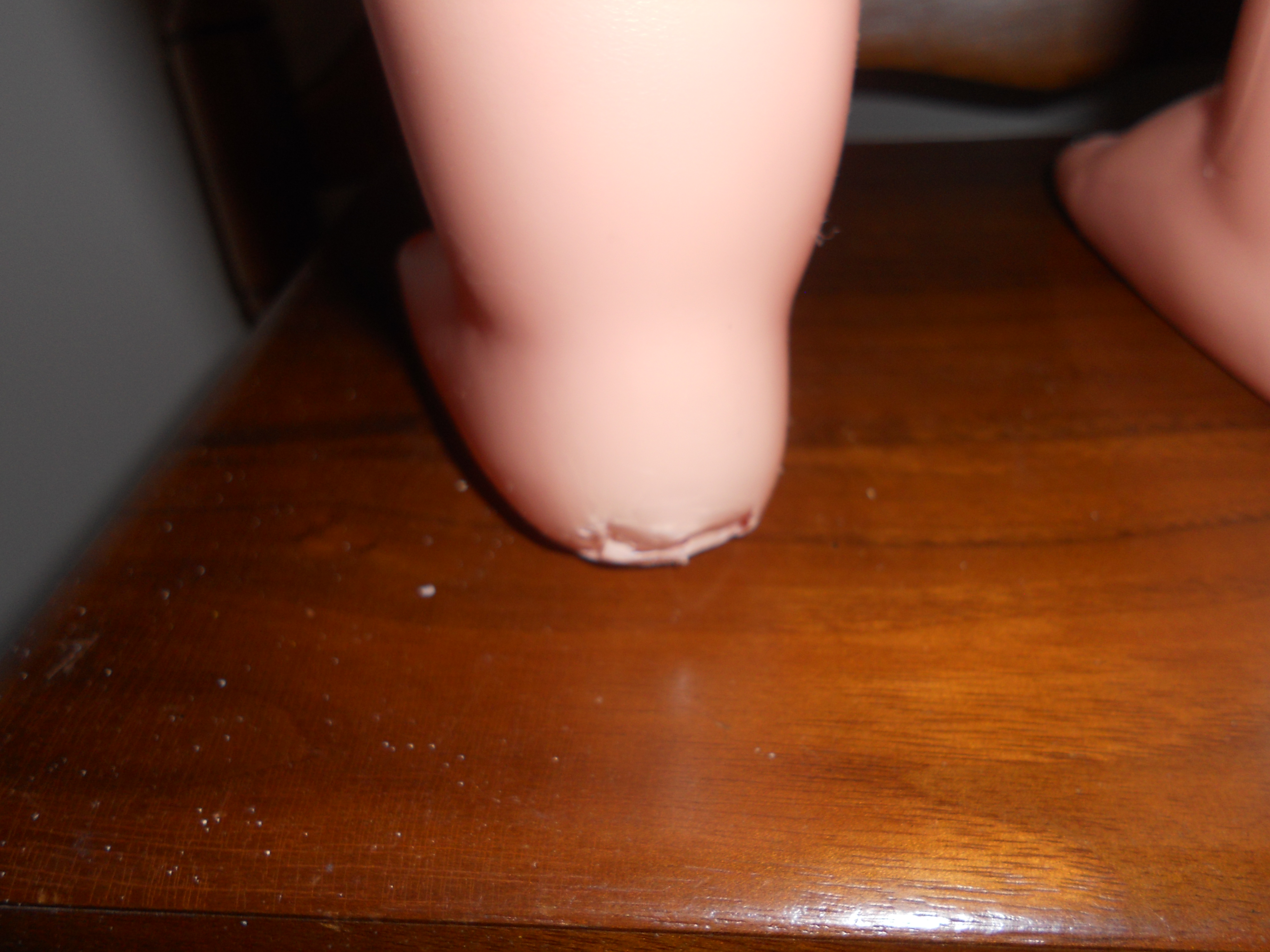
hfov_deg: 56.8
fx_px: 1174
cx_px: 635
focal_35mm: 32
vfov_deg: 44.2
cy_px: 476
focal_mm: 5.8
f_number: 8.8
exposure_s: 1/25
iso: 80
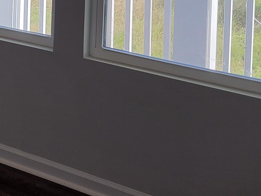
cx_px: -107
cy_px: -118
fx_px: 686
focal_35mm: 91
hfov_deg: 19.3
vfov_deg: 14.8
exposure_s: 1/160
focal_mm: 5.4
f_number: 1.8
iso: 40
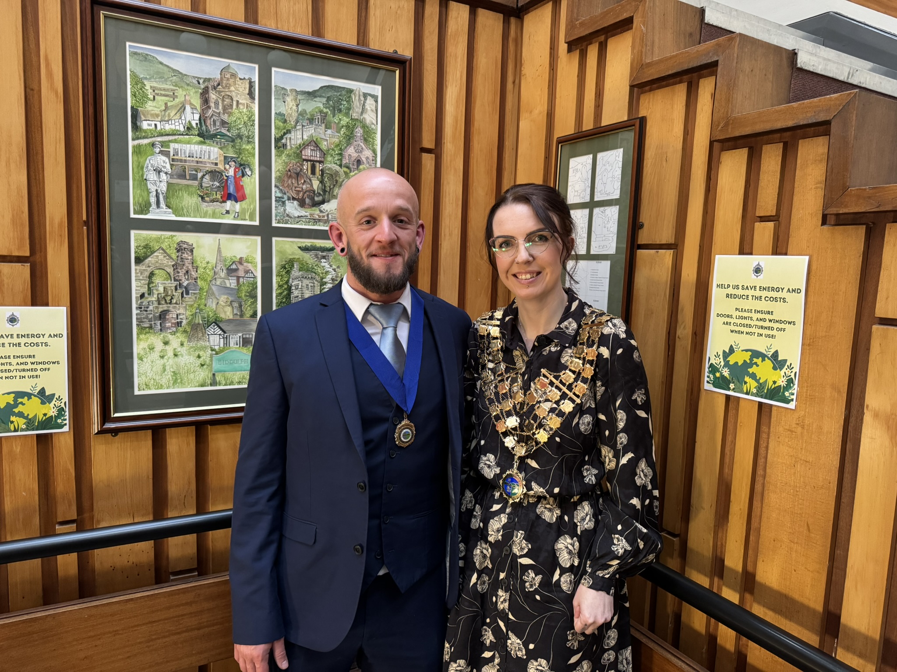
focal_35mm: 24
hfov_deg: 71.6
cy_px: 336
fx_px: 622
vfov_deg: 56.8
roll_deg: -2.1
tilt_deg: -5.8
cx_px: 448
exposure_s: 1/60
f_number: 1.78
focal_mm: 6.76
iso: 640
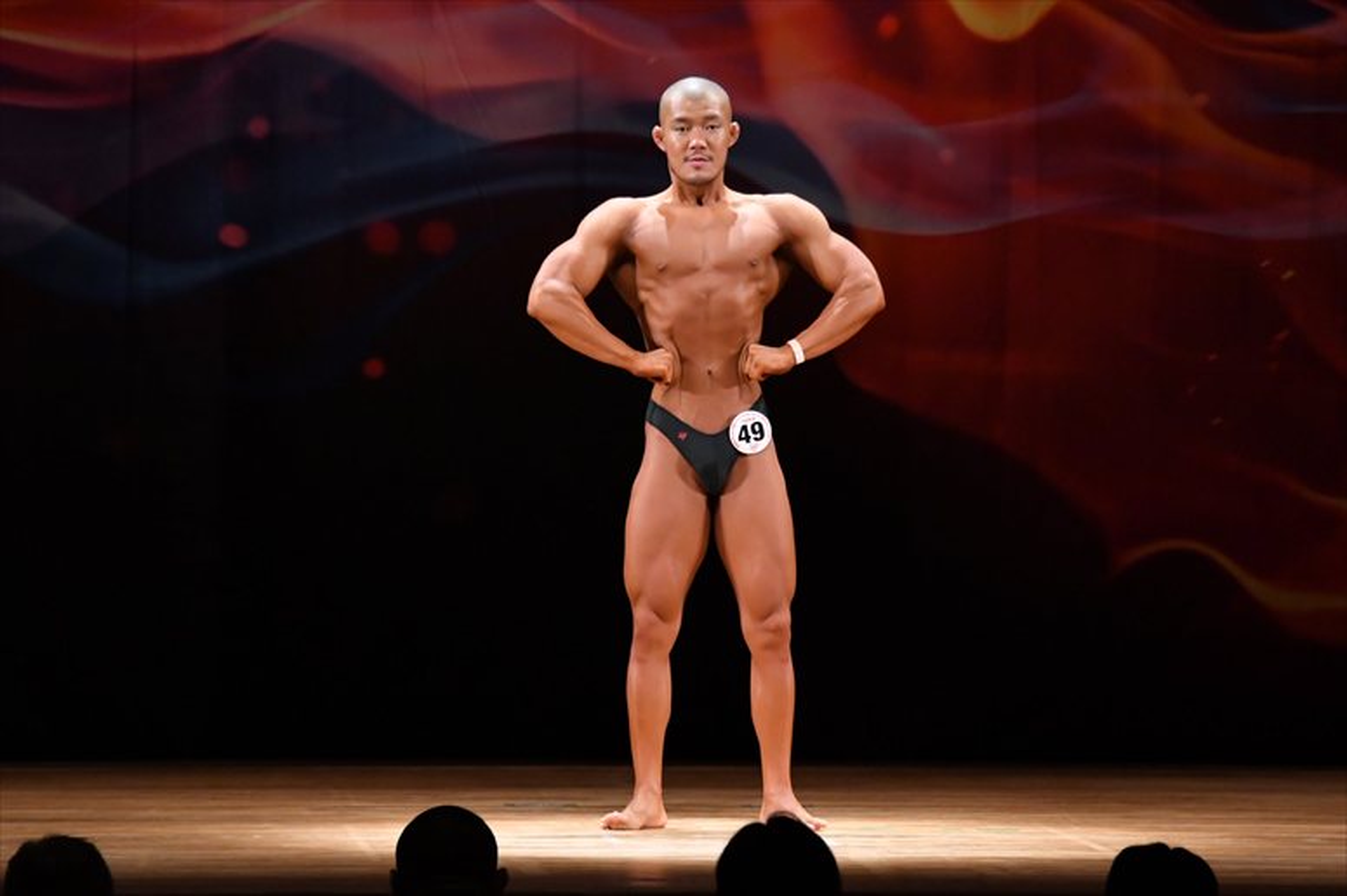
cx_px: 674
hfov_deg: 9.2
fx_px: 8415
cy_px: 448
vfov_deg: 6.1
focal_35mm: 225
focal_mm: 150
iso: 4000
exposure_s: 1/400
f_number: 5.6
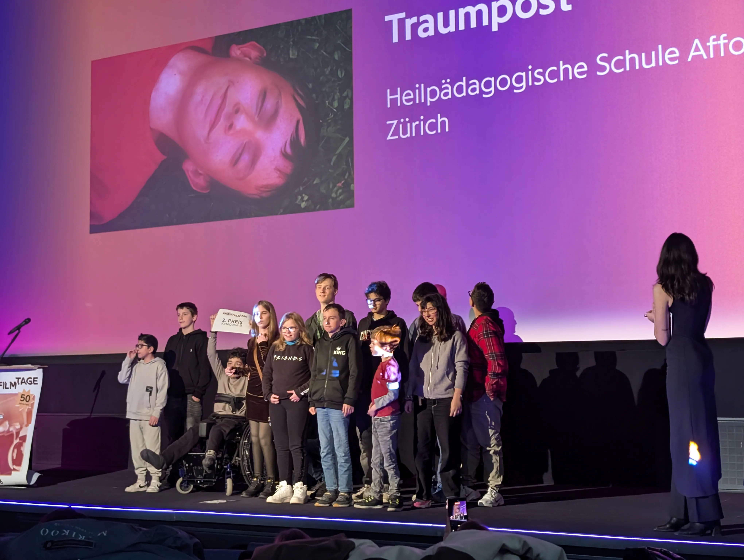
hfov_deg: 38.9
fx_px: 1055
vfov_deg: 29.7
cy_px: 280
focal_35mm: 49
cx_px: 372
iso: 543
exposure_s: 1/75
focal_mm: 6.9
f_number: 1.68
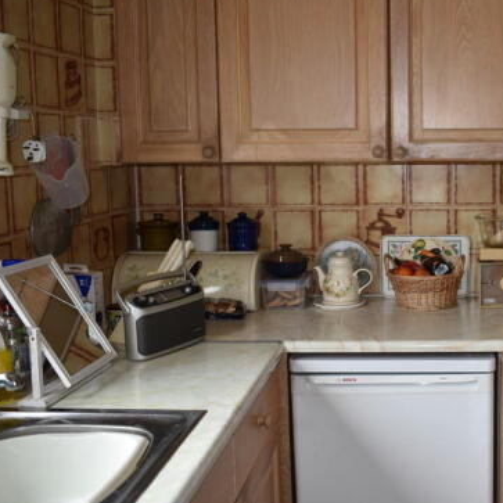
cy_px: 261
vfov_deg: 36.8
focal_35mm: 46
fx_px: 756
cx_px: 423
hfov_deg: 35.3
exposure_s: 1/125
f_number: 3.8
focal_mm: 20
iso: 200
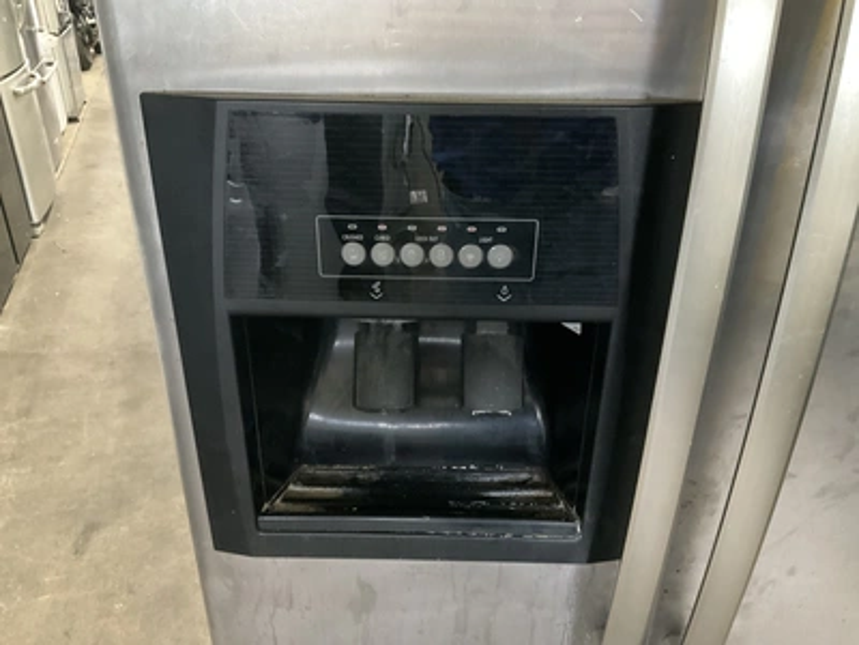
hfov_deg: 61.7
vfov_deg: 48.2
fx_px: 720
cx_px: 430
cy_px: 322
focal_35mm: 29
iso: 500
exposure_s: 1/24
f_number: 1.8
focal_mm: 3
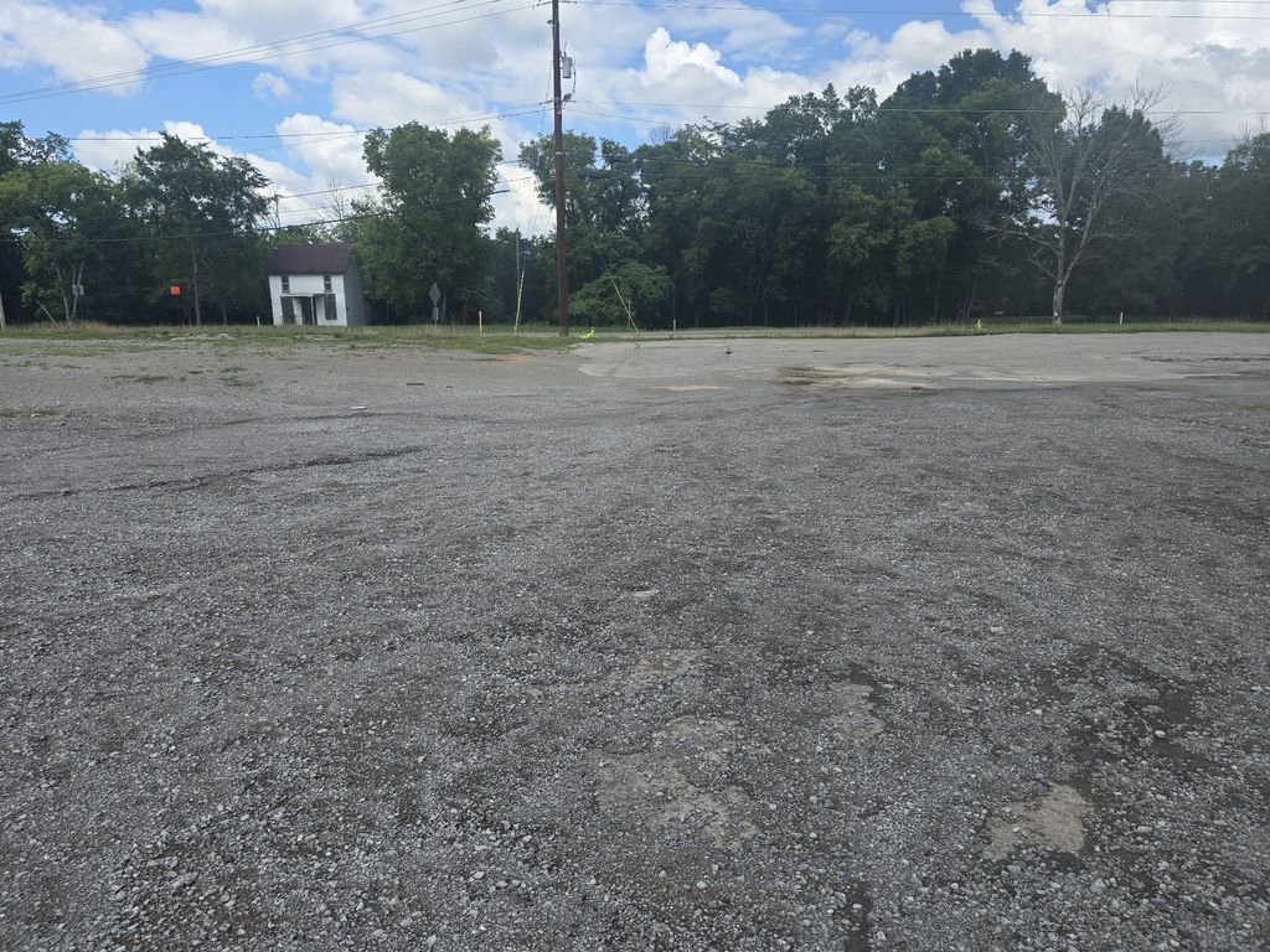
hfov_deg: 73.9
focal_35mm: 23
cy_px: 476
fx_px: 844
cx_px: 635
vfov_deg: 58.9
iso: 12
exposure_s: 1/655
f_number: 1.7
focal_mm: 6.3
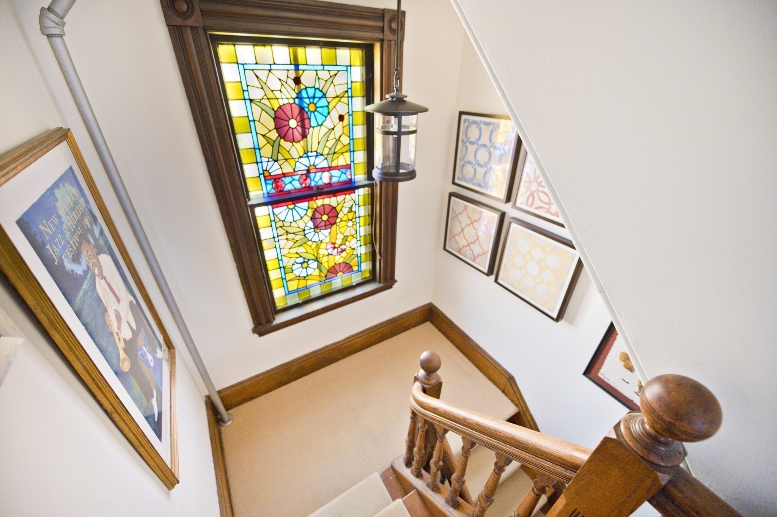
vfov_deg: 81.1
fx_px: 302
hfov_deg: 104.3
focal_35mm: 14
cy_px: 258
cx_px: 388
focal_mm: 14
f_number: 2.8
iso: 720
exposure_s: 1/125
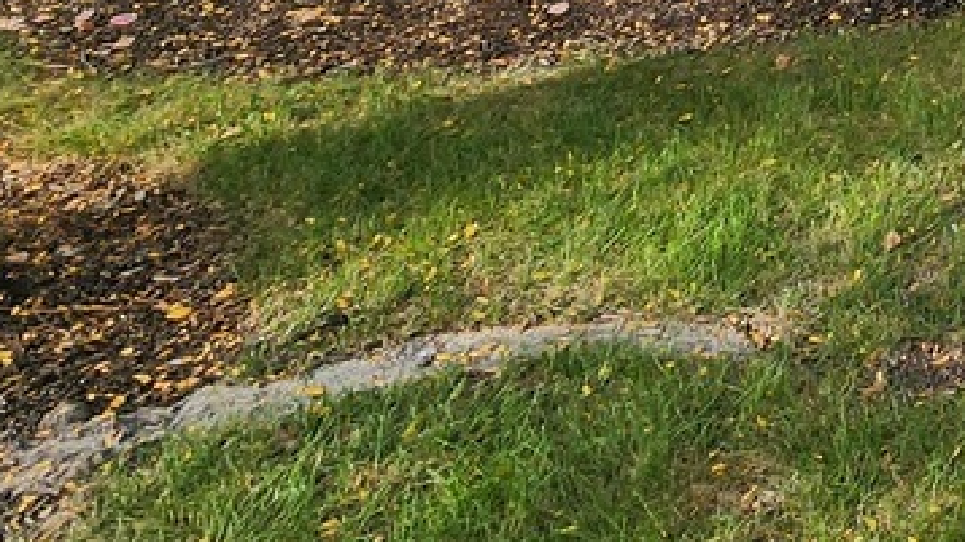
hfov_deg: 24.6
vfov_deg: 16.0
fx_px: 1458
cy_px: -569
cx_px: 1566
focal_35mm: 57
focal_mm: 2.2
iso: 50
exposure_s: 1/638
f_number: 2.2
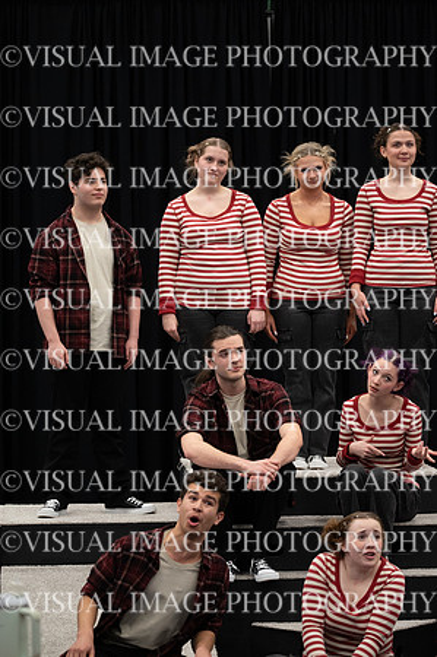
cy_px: 328
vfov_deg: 18.0
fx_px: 2080
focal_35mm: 114
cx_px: 218
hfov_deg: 12.0
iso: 5000
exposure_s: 1/160
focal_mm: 114
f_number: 5
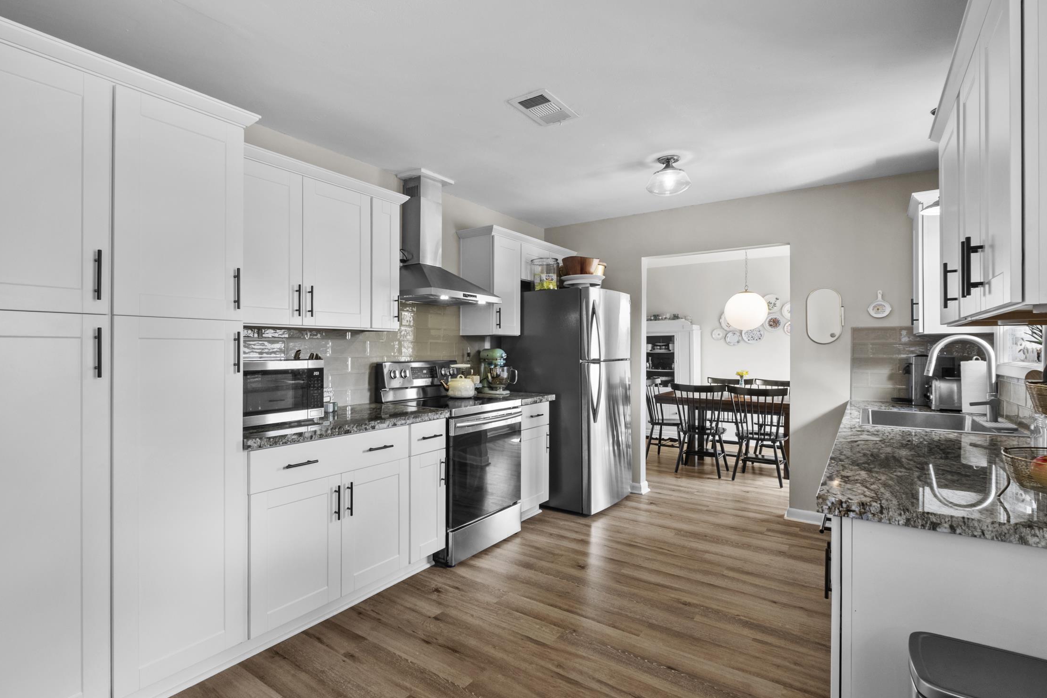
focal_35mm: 17
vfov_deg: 70.4
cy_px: 358
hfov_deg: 93.0
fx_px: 494
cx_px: 470
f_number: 8
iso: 400
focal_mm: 10
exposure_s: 1/1.67
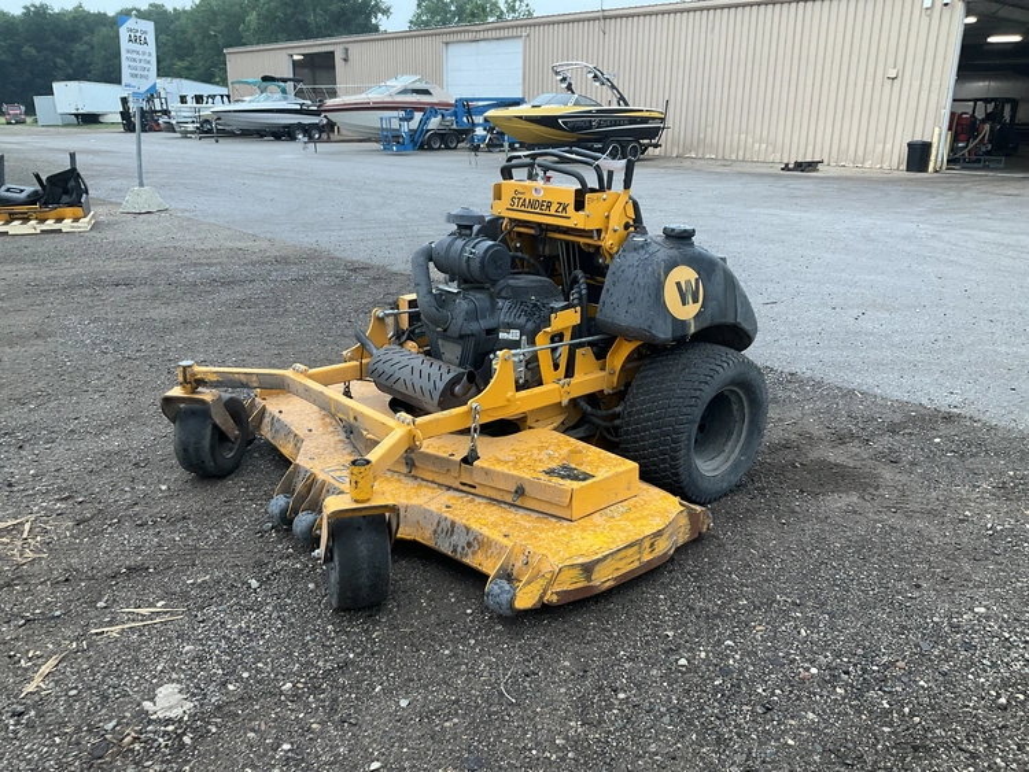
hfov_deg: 61.6
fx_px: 862
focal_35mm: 29
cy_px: 386
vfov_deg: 48.3
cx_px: 514
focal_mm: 3
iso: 64
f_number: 1.8
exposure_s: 1/121
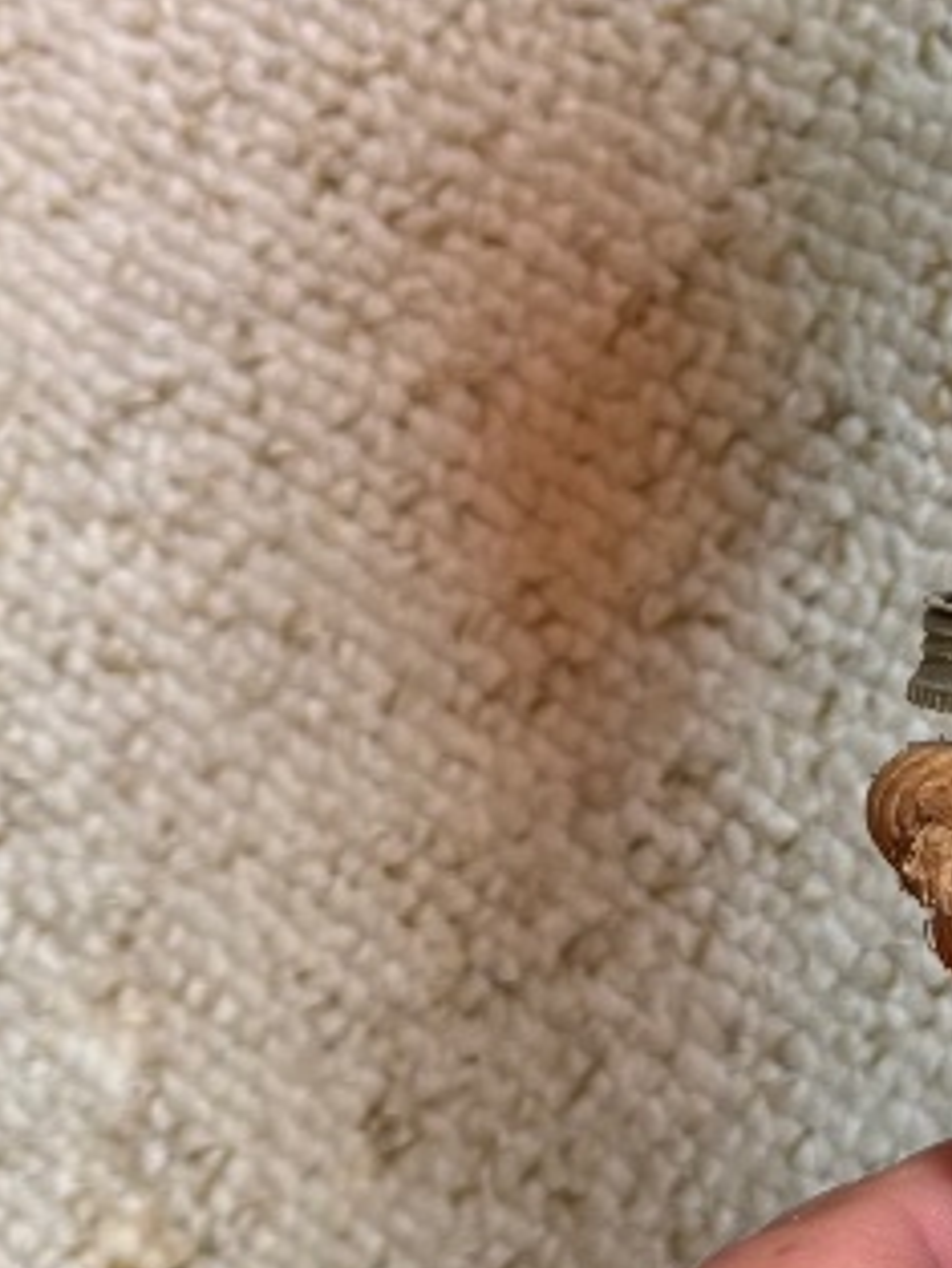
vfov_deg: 20.6
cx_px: 1552
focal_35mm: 92
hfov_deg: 14.6
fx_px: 3371
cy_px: -4
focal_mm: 6.76
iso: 125
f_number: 1.78
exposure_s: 1/100
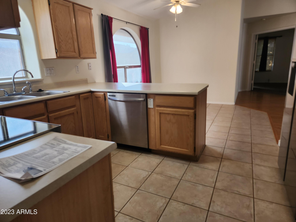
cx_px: 148
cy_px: 111
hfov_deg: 73.9
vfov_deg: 58.9
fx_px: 197
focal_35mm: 23
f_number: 1.8
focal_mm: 5.4
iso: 125
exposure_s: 1/180
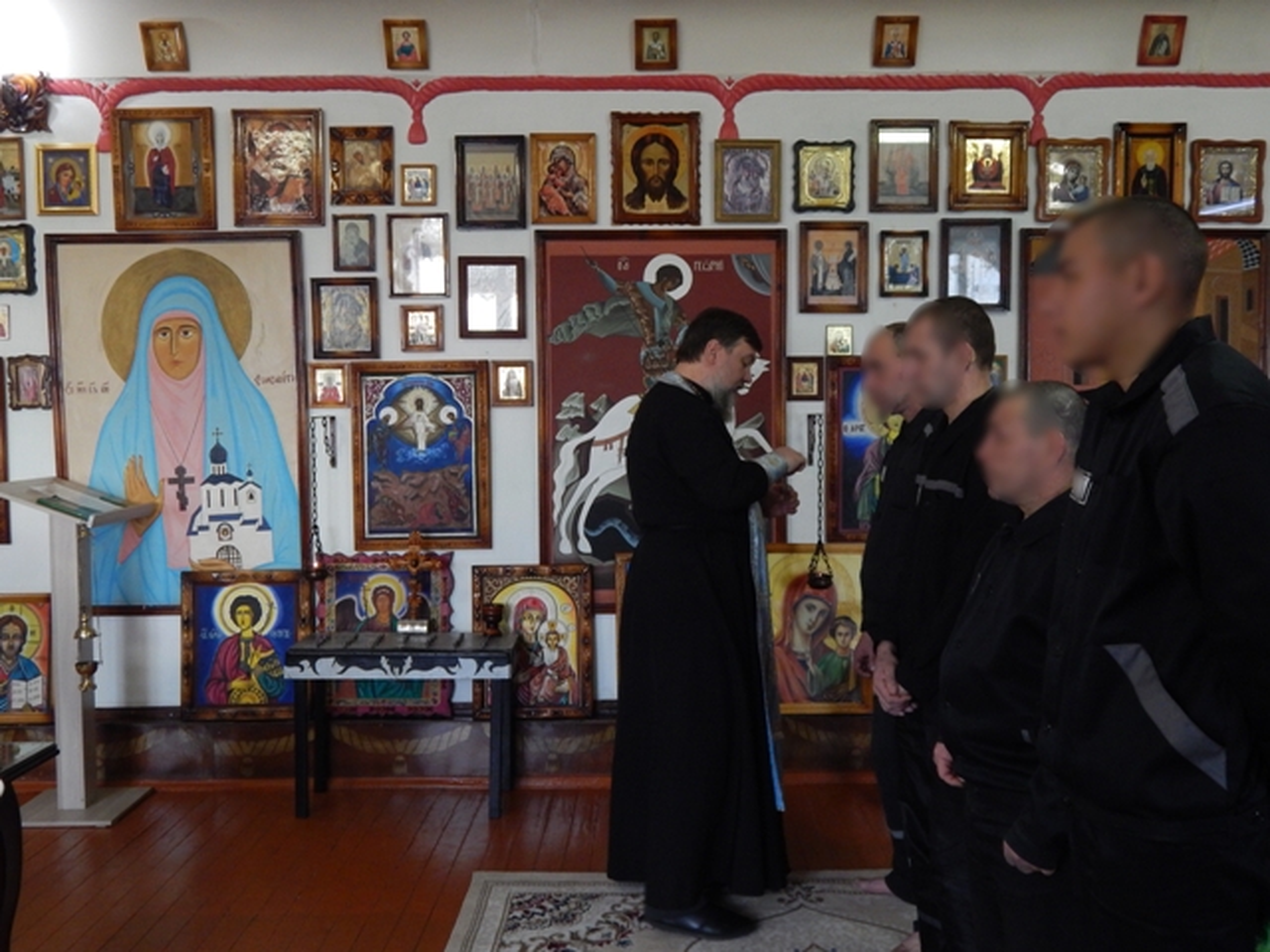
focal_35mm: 35
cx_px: 635
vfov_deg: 40.7
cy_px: 476
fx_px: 1284
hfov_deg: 52.6
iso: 400
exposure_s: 1/30
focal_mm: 6.1
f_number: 3.3
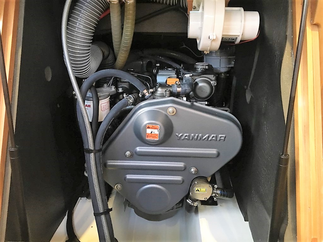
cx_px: 162
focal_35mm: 29
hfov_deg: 61.7
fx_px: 271
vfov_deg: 48.2
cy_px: 121
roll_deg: -0.7
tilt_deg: -22.7
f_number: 2.2
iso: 400
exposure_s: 1/17
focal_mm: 4.15
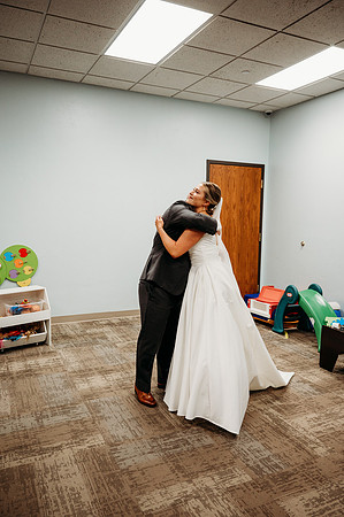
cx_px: 172
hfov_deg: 46.3
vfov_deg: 65.5
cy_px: 258
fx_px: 402
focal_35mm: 28
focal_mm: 28
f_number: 3.2
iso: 2000
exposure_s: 1/320
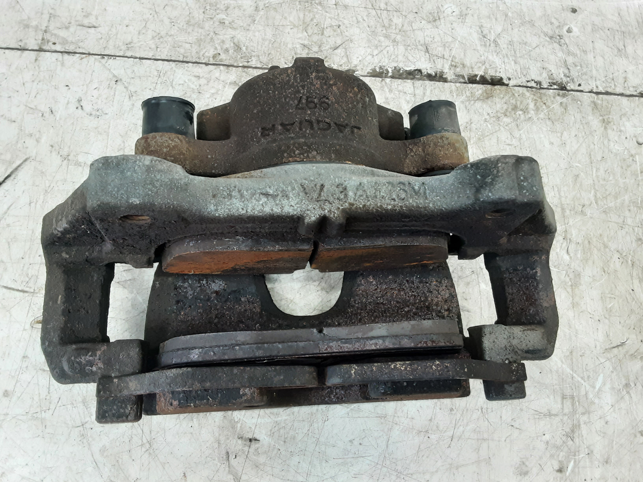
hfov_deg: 65.3
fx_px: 502
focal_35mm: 27
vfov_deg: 51.4
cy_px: 241
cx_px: 322
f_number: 1.9
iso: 160
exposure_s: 1/33
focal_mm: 2.91
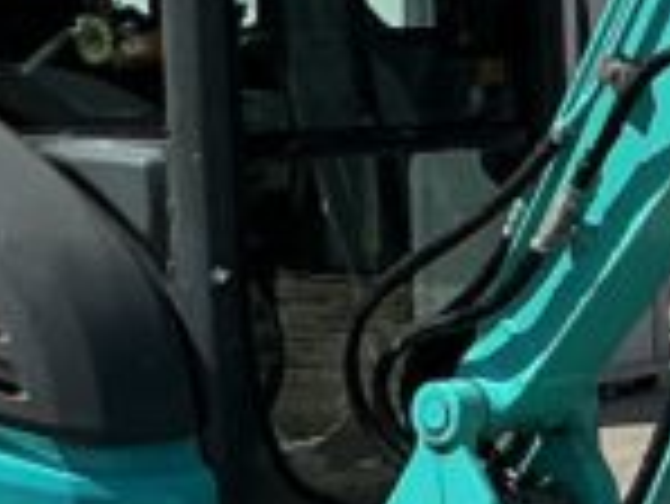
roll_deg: -1.2
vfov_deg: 7.7
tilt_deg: +1.1
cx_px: 1246
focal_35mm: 192
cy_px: 302
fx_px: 3719
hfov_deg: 9.7
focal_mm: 3
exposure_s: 1/2058
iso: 25
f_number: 1.8
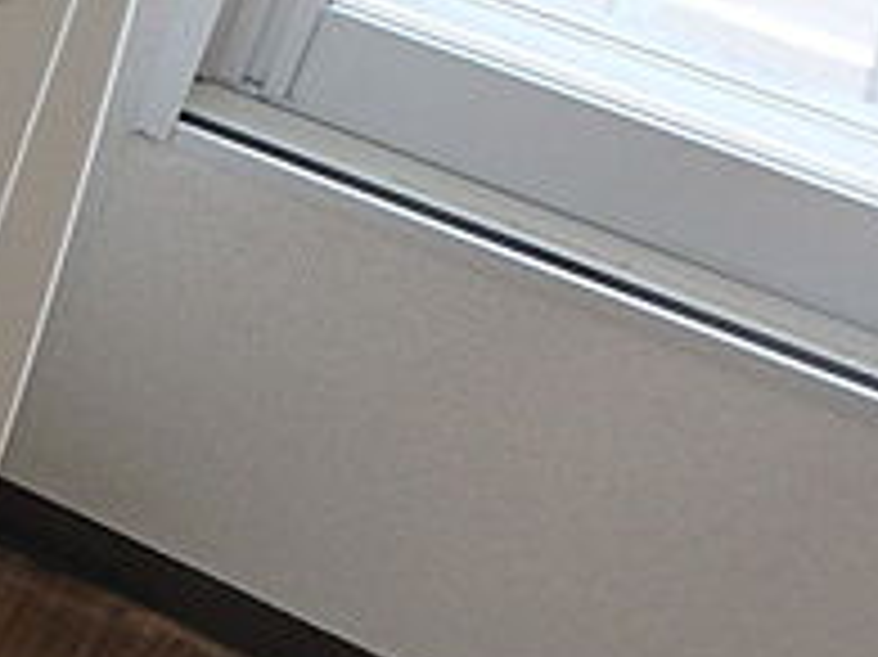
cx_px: -540
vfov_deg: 21.2
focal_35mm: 69
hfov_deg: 21.9
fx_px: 1749
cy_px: 248
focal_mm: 3.7
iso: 200
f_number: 3.5
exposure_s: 1/50
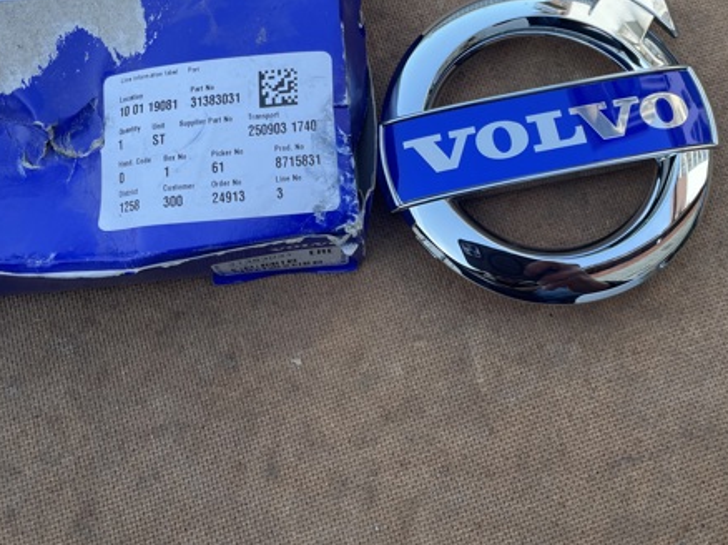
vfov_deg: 37.0
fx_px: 799
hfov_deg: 49.0
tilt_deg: -75.0
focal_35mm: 38
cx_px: 377
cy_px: 157
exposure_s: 1/172
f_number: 1.6
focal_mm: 4.2
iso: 32
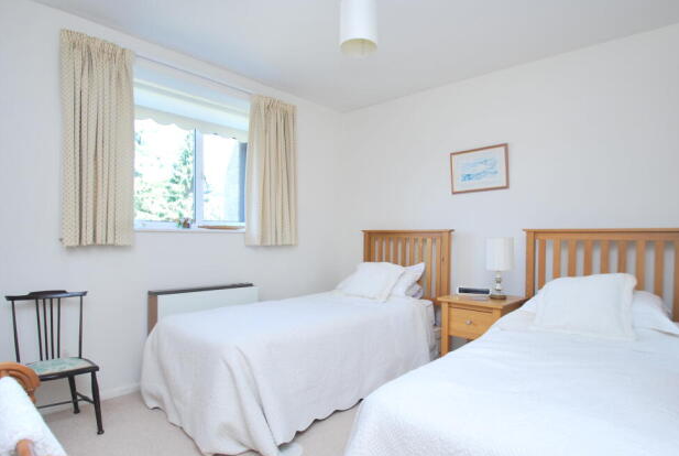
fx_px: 359
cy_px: 240
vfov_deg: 64.7
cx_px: 357
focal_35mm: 19
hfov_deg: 86.7
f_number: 4
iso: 200
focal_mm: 12
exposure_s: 1/60
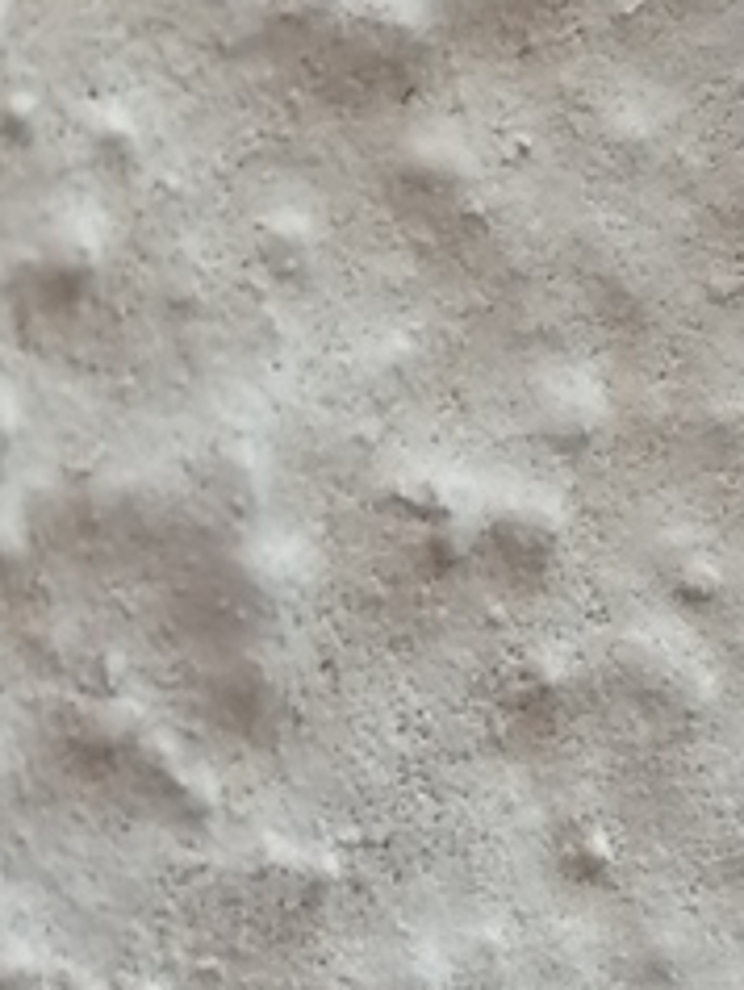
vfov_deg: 7.7
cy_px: -242
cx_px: 861
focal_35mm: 254
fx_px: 7272
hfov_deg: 5.8
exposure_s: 1/130
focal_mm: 3.46
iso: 50
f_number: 1.8
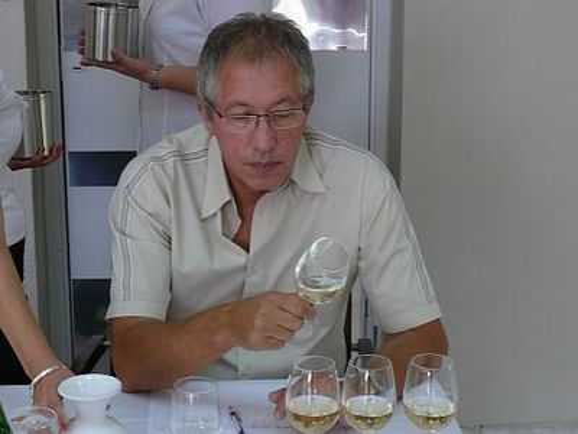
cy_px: 217
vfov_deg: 19.9
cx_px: 289
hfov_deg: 26.3
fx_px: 1236
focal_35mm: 74
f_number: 3.2
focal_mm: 11.2
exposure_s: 1/50
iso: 100
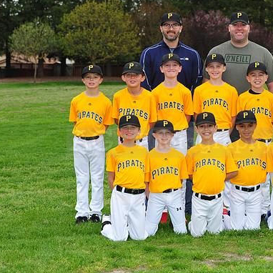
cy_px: 136
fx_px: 1151
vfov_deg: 13.5
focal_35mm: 129
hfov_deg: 13.5
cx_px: 187
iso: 400
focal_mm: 100
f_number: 8
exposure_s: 1/250
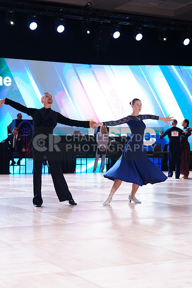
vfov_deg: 28.8
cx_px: 96
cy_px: 144
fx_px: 560
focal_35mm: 70
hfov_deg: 19.5
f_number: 2.8
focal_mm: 70
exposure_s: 1/500
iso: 1600
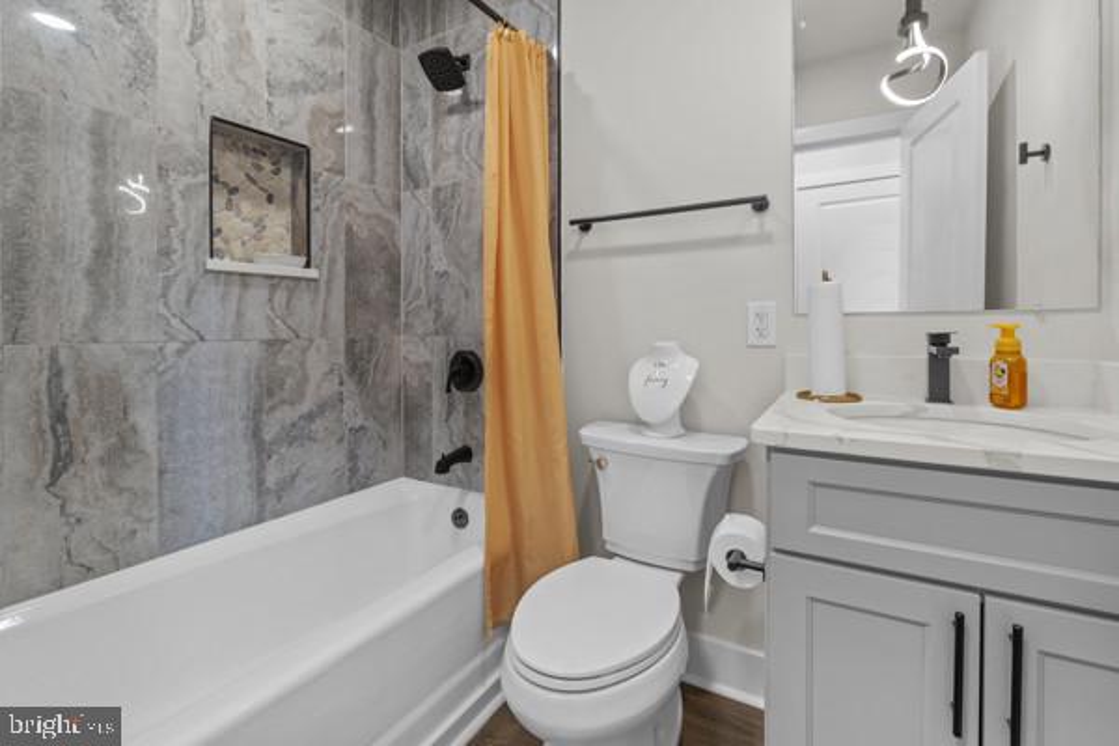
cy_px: 373
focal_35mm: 16
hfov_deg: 96.7
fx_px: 497
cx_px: 560
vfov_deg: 73.7
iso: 1250
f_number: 7.1
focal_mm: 16
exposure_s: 1/15
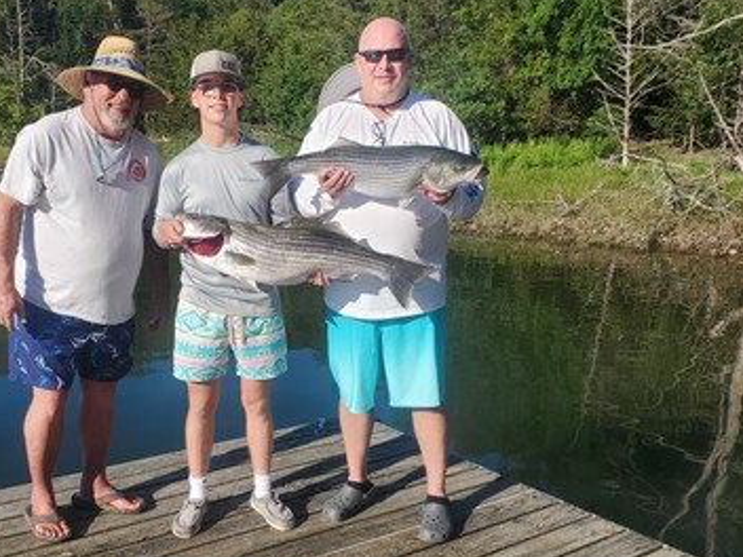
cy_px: 361
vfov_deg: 39.3
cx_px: 287
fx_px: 773
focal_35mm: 36
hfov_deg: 50.9
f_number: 2.4
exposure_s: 1/1542
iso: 50
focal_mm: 4.3
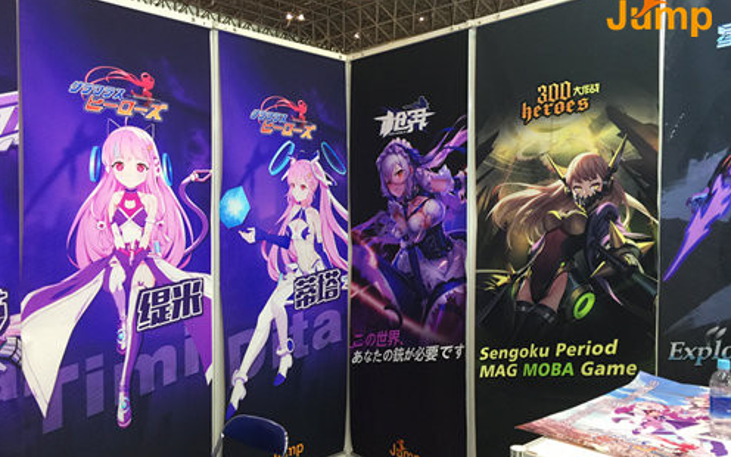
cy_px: 238
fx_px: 618
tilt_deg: -2.4
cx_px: 364
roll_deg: -1.5
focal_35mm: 31
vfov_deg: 40.6
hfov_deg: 61.2
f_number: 2.2
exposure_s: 1/17
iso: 64
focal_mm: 4.15
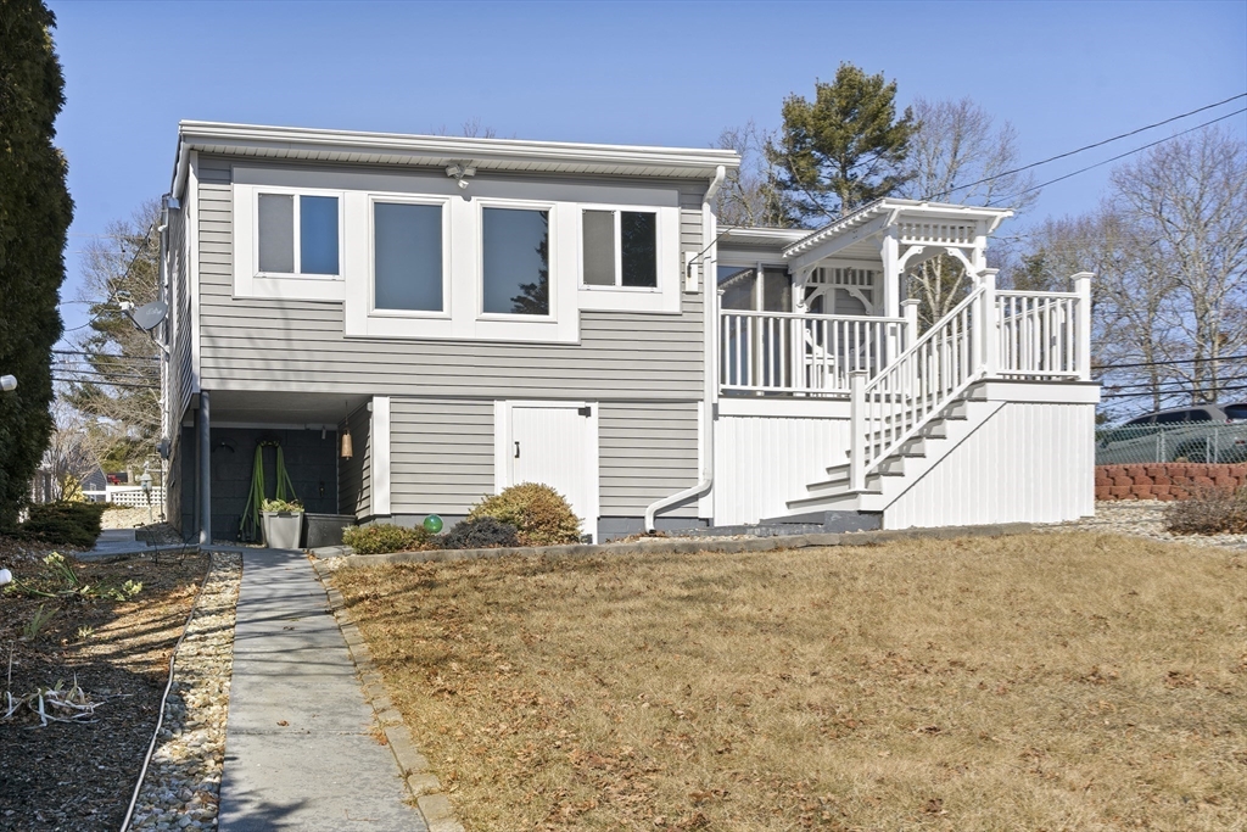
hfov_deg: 50.7
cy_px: 416
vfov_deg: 35.1
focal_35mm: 38
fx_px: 1316
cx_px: 624
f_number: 10
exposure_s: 1/320
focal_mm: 38
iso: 200
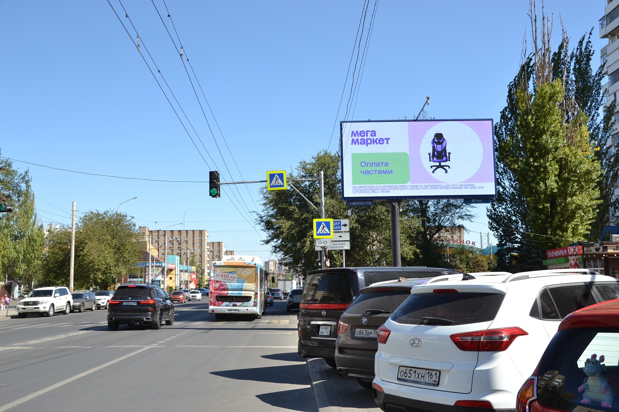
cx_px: 310
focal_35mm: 38
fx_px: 645
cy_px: 206
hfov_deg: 51.3
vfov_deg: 35.5
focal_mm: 25
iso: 100
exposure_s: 1/200
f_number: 5.6
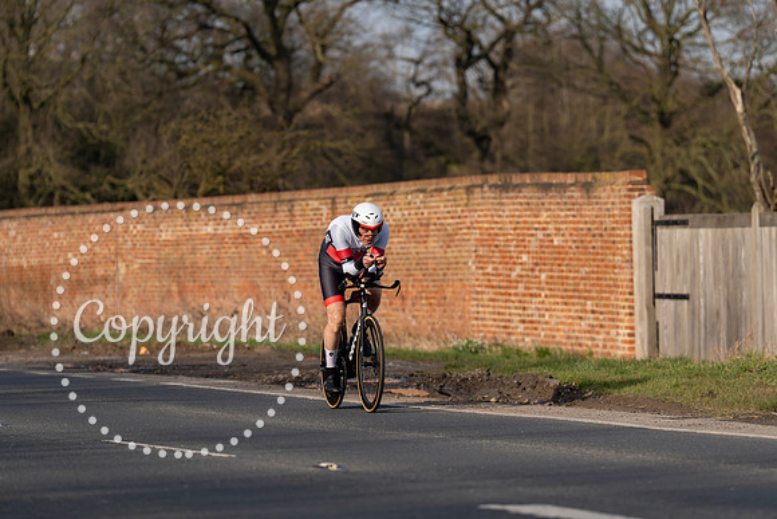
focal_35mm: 197
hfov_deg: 10.4
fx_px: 4253
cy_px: 260
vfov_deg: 7.0
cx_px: 388
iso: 125
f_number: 4
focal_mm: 197
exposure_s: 1/800
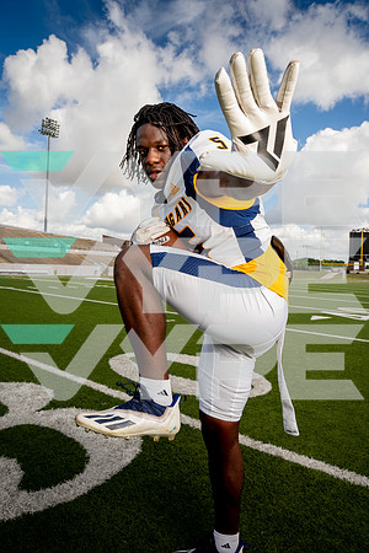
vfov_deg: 73.7
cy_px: 276
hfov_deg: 53.1
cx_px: 184
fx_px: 369
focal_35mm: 24
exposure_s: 1/250
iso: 125
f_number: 8
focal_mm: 24
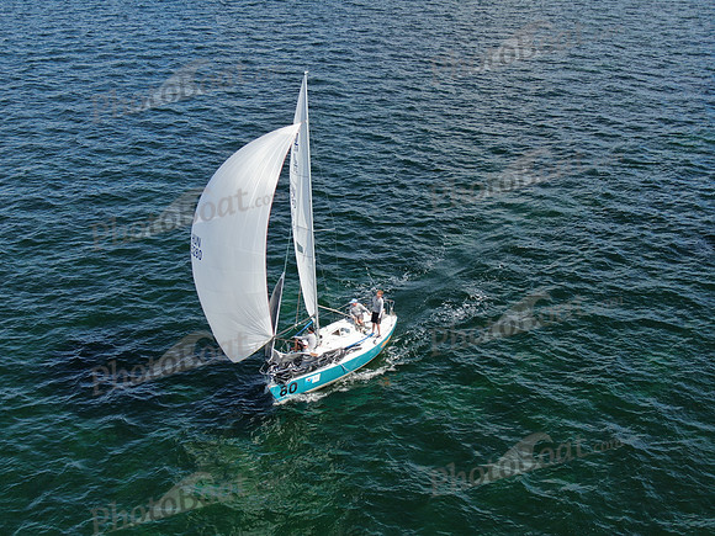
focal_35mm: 48
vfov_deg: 30.3
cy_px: 268
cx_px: 358
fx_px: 991
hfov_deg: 39.7
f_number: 3.8
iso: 100
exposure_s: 1/640
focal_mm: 8.6
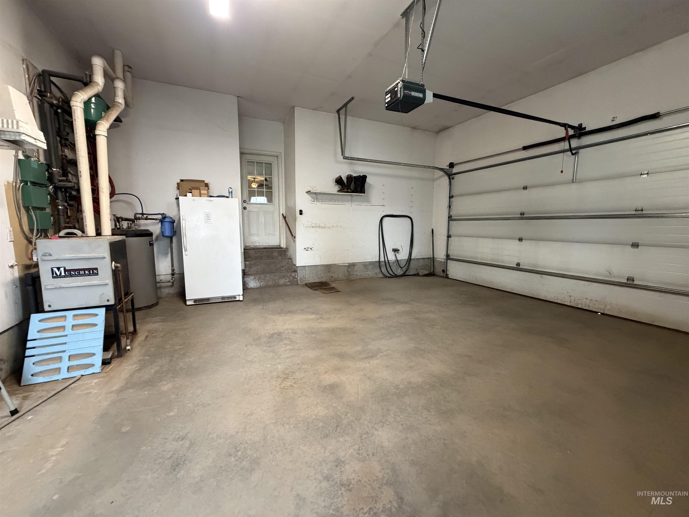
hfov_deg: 102.1
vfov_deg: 85.7
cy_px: 258
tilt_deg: -7.4
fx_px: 279
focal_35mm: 14
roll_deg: -0.3
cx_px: 344
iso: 640
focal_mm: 2.22
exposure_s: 1/60
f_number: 2.2
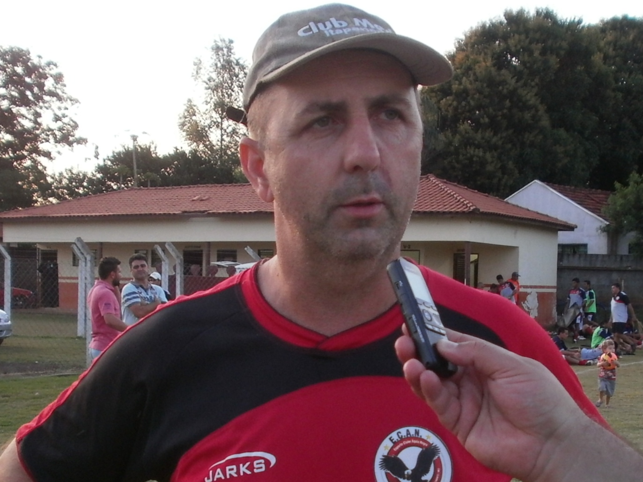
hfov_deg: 67.3
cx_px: 322
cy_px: 241
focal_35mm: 26
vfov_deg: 53.1
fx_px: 483
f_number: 2.6
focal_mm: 4.65
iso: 100
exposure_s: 1/50
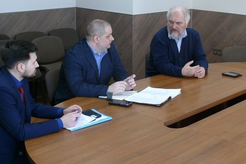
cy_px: 65
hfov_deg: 31.4
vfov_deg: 21.9
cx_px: 205
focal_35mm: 62
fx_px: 423
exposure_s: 1/30
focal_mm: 7.4
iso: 100
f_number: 2.8
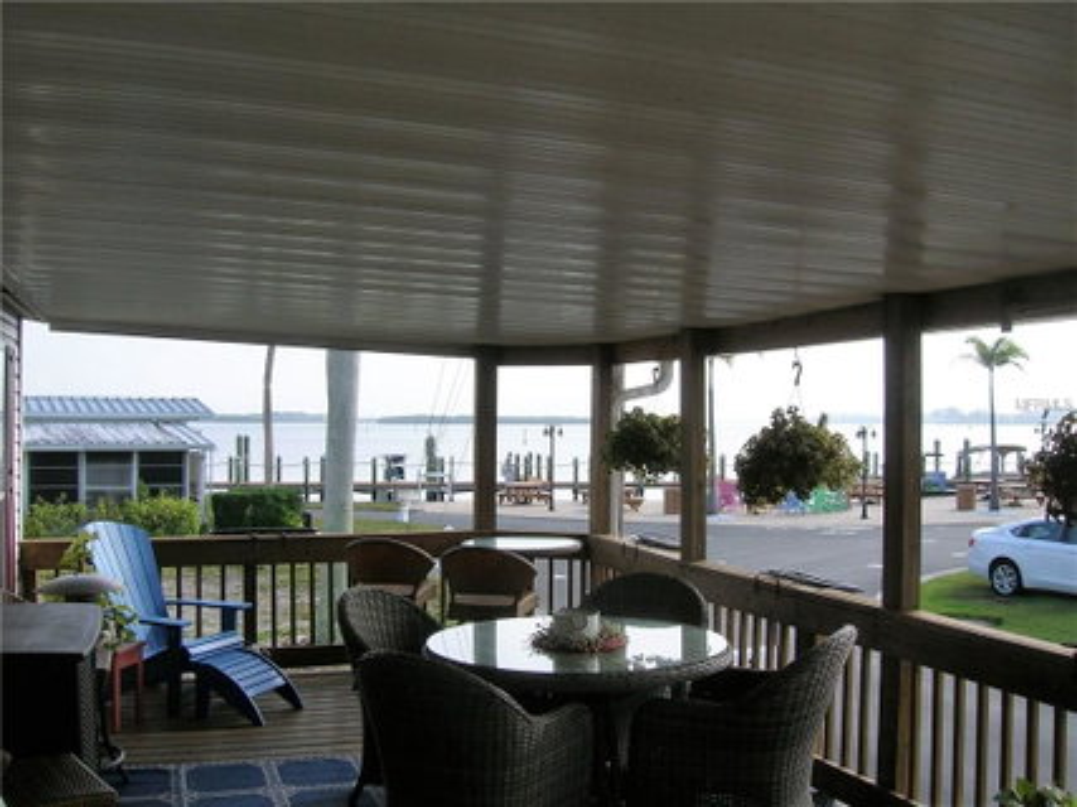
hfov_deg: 52.6
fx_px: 1089
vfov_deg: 40.7
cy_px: 404
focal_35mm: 35
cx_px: 538
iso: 50
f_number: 4.9
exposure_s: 1/246
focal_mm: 5.8
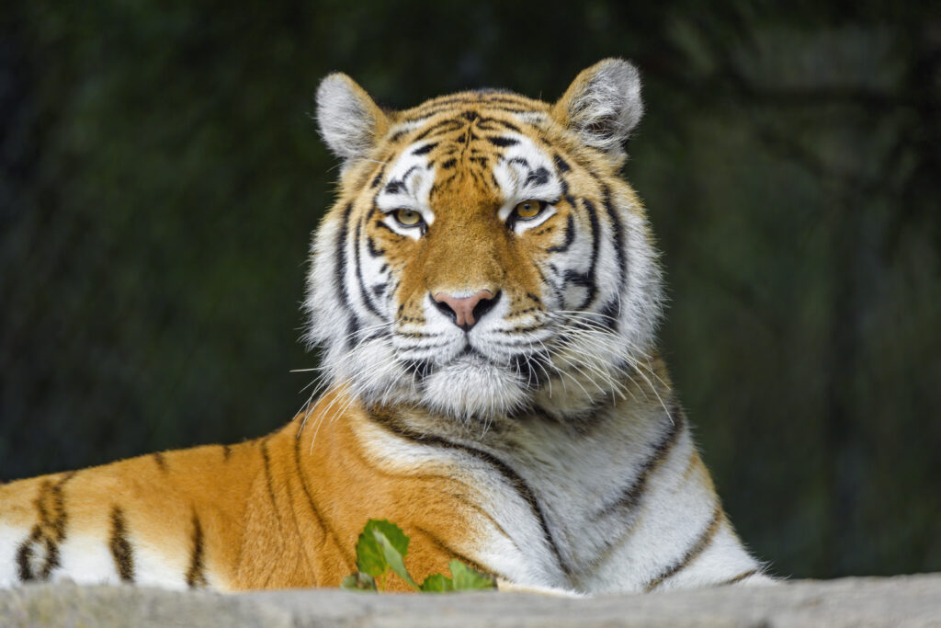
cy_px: 314
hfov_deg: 3.7
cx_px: 470
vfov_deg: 2.5
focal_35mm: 560
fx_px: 14639
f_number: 5.6
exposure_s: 1/500
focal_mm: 560
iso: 1600
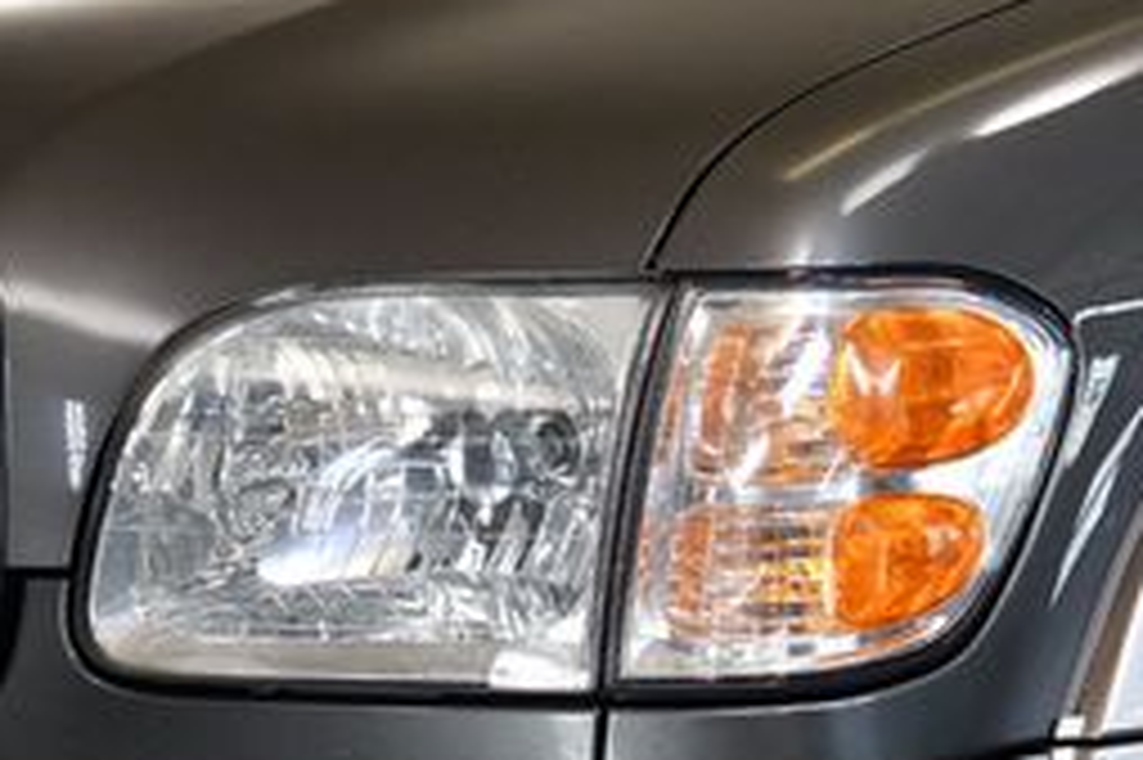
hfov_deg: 12.2
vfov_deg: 8.1
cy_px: 562
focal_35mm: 169
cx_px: 495
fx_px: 5362
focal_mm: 45
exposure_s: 1/160
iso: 800
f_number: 5
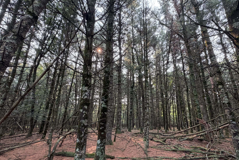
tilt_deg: +15.3
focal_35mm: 17
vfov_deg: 69.9
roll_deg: -0.7
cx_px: 130
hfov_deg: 93.1
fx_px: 113
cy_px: 94
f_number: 2.2
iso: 200
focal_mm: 2.22
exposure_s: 1/121
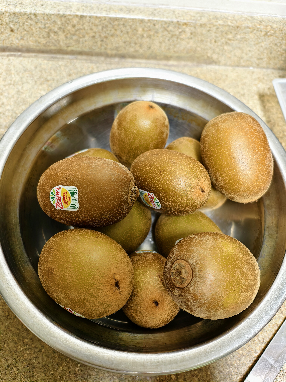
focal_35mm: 23
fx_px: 253
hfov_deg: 58.9
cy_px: 191
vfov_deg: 73.9
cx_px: 143
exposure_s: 1/50
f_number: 1.57
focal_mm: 6.54
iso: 399
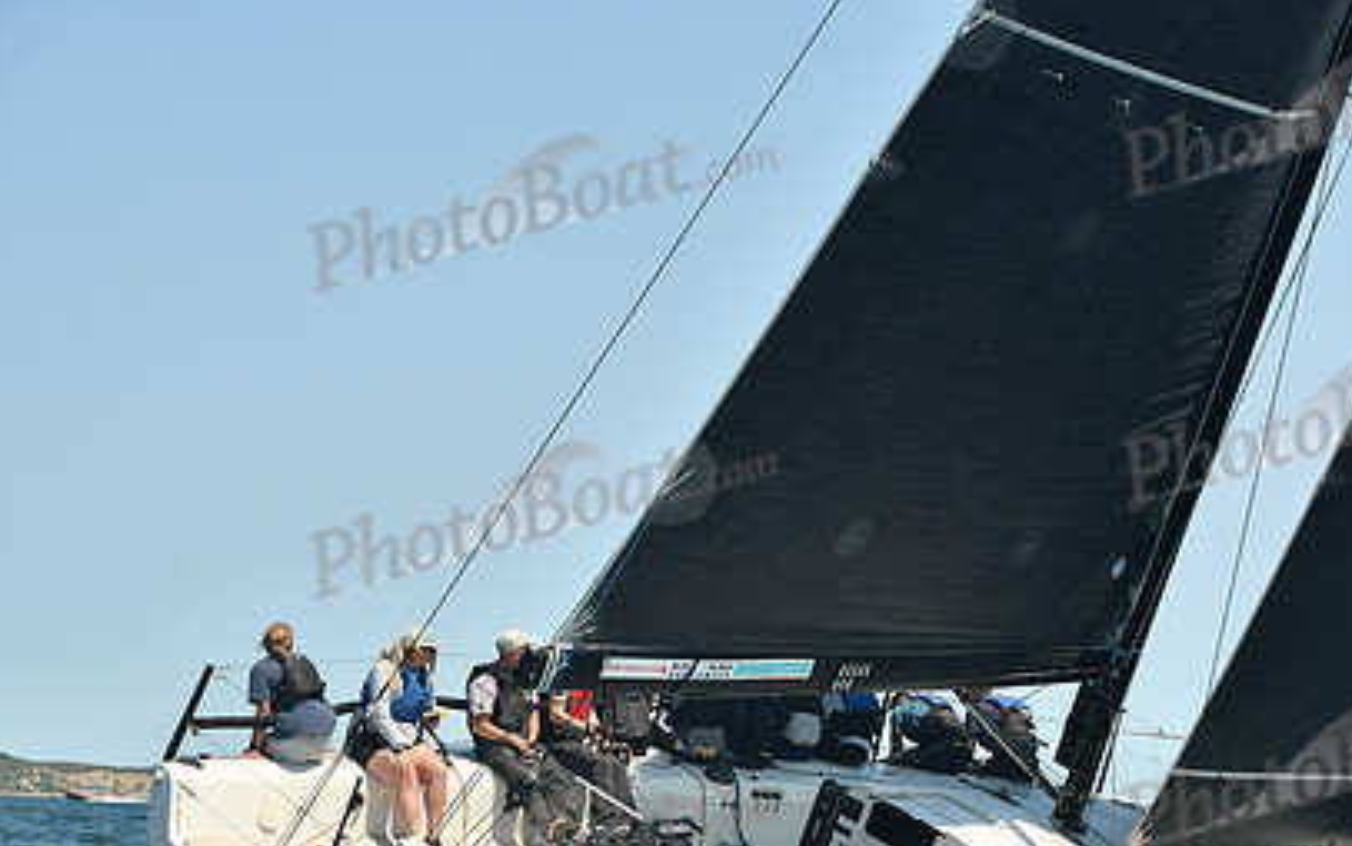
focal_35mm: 102
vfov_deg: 12.8
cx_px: 952
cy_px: 638
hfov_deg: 20.3
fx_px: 3759
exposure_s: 1/640
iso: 320
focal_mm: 70
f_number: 7.1
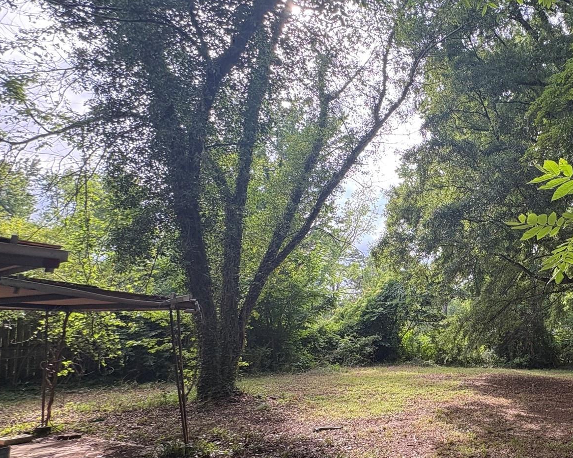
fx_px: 407
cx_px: 497
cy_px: 300
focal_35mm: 24
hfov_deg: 61.3
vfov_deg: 57.7
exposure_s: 1/202
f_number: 2.2
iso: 64
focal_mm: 2.22
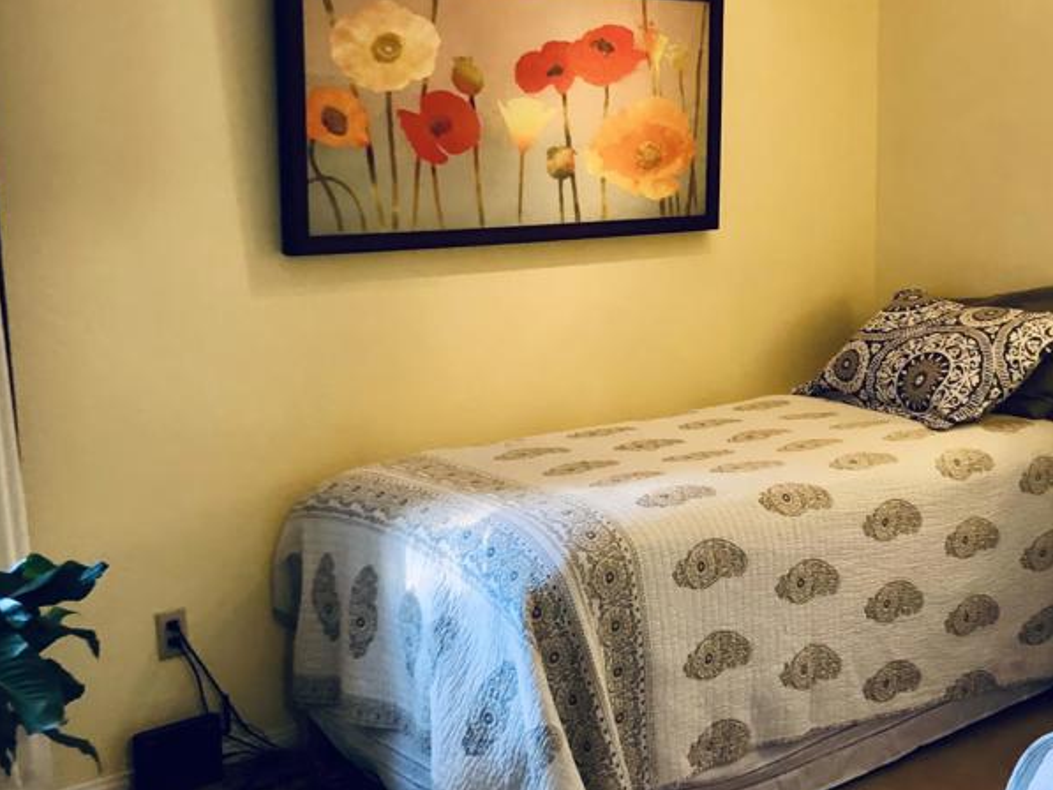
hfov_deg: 39.1
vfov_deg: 30.2
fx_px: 1460
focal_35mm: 48
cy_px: 324
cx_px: 716
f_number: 1.8
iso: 80
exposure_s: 1/15
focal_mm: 4
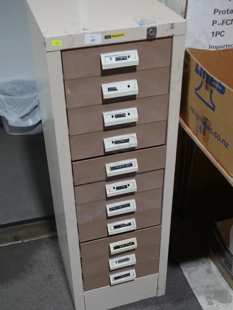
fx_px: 413
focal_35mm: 46
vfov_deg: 41.2
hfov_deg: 31.5
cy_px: 155
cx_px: 116
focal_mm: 23
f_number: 5.1
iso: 400
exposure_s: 1/60
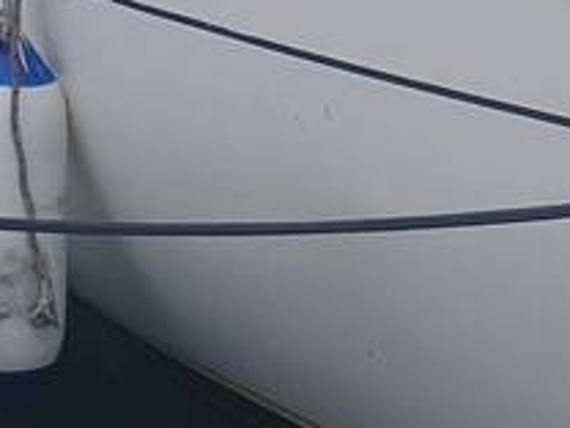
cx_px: 1044
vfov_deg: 7.4
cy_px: -55
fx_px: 3293
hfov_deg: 9.4
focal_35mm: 200
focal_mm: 4.32
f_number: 2.4
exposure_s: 1/1488
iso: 50
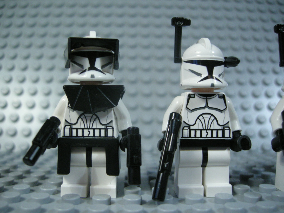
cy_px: 106
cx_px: 142
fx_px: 295
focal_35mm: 36
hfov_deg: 51.4
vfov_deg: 39.7
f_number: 2.7
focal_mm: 7.5
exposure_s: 1/60
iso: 277
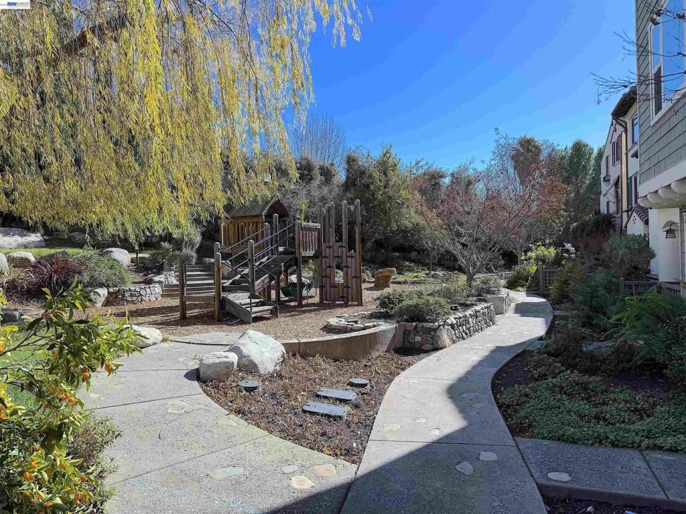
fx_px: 476
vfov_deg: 56.8
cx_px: 343
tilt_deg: -0.1
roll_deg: +1.4
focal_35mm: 24
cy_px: 257
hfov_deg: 71.6
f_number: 1.78
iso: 80
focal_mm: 6.76
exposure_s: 1/3759
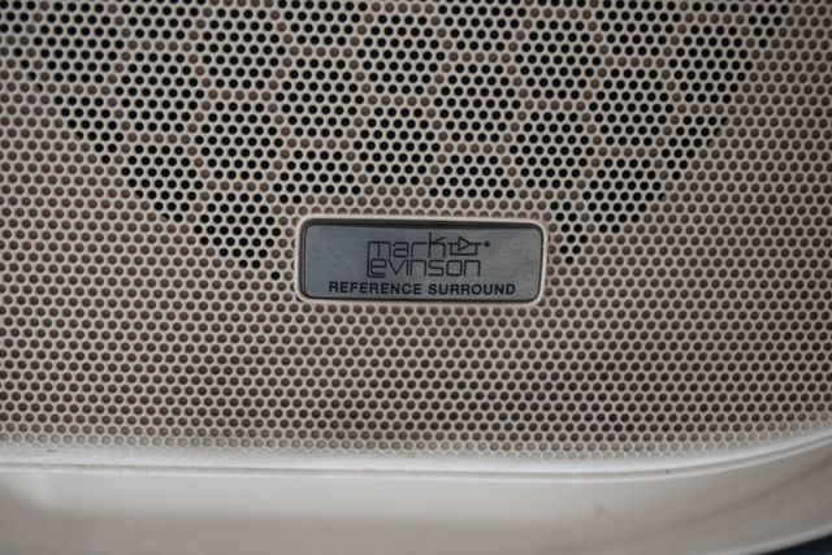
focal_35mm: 75
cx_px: 416
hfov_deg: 27.0
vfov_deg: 18.2
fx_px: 1734
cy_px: 278
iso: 1000
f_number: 5.6
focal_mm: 50
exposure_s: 1/80
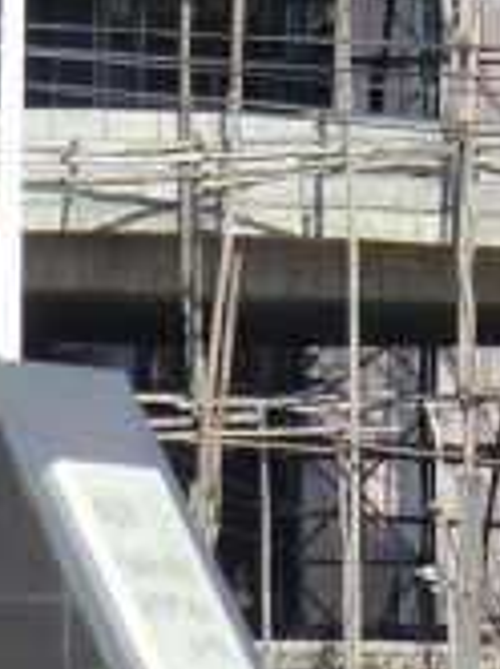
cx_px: -911
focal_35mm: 916
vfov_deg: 2.2
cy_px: -842
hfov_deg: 1.6
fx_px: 17687
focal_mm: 27.4
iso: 100
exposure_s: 1/800
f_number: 4
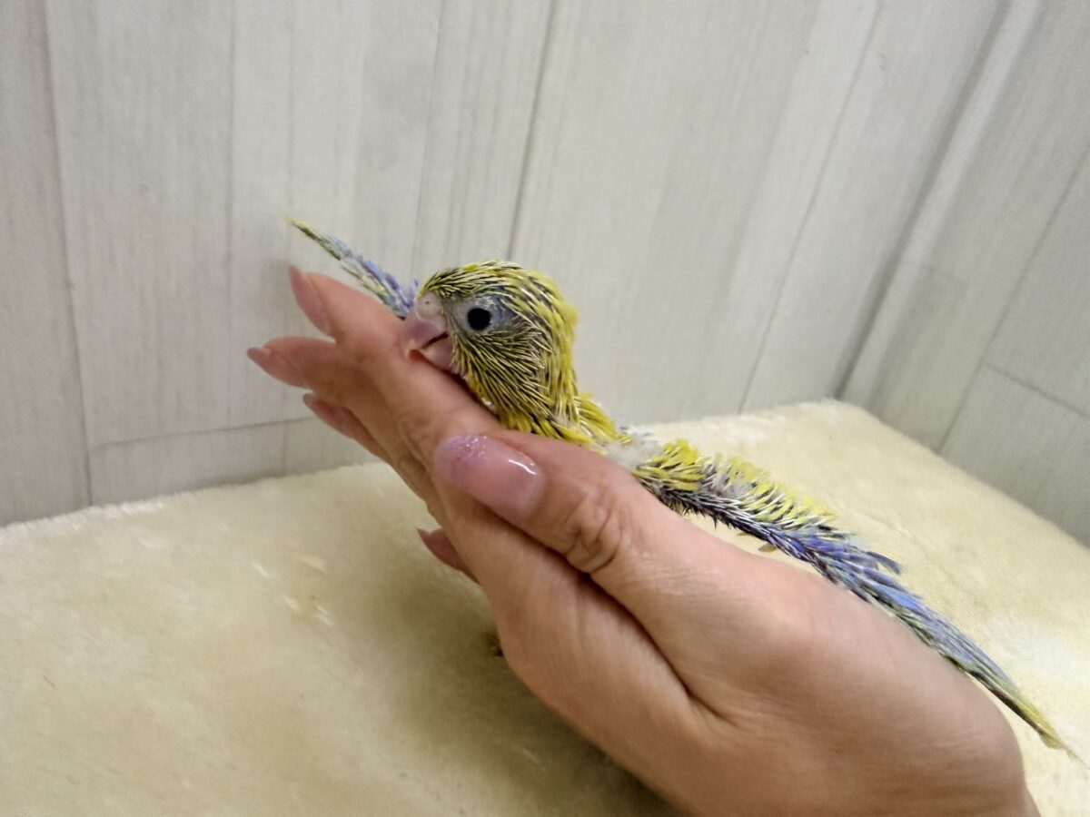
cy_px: 408
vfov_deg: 56.8
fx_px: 756
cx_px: 545
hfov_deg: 71.6
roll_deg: -8.3
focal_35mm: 24
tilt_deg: -28.2
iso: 400
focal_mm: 2.22
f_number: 2.2
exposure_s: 1/50
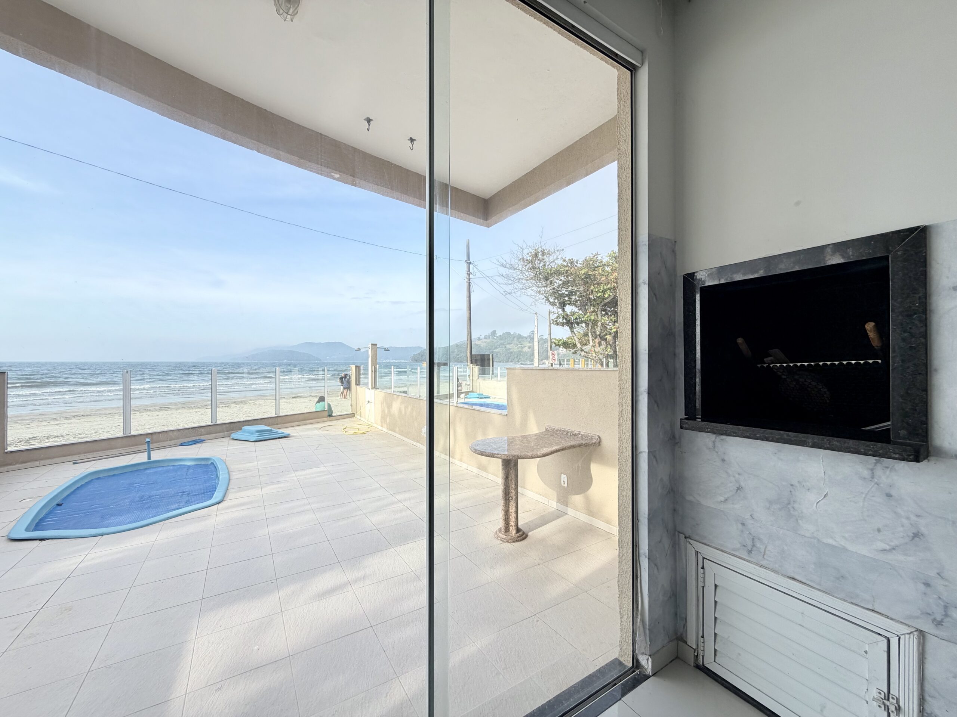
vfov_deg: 85.7
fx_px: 387
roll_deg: +0.5
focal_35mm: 14
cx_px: 478
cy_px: 358
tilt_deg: -0.2
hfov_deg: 102.1
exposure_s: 1/502
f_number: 2.2
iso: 50
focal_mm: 2.22
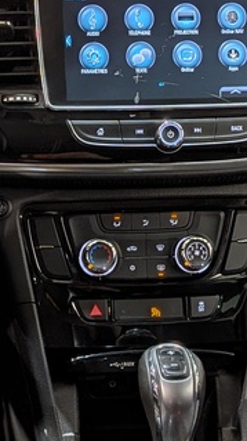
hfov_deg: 14.3
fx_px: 980
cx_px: 69
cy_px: 289
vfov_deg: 25.2
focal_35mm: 84
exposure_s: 1/126
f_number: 1.7
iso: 29
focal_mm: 4.53
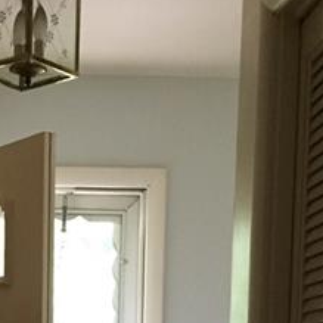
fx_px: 950
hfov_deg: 19.0
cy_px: 485
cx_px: 43
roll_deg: -1.2
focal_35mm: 90
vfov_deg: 17.4
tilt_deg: -5.8
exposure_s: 1/30
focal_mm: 4.15
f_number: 2.2
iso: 250
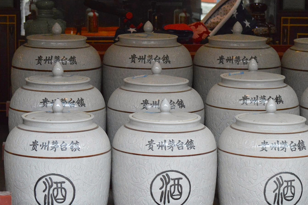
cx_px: 209
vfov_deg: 10.9
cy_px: 132
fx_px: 1075
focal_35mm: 126
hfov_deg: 16.3
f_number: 5.6
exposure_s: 1/320
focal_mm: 55
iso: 3200
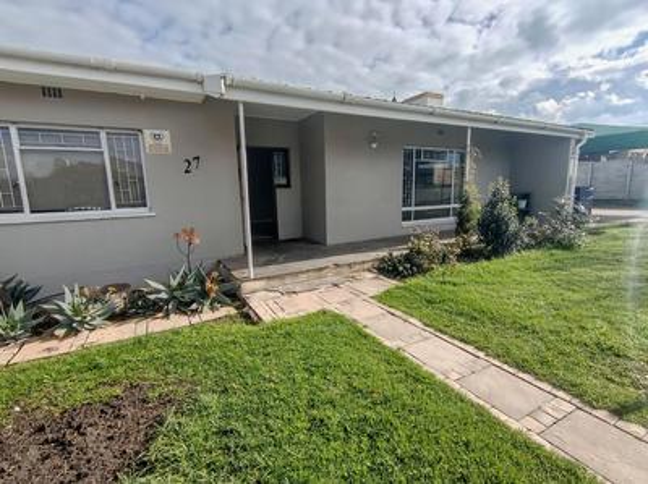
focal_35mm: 17
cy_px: 242
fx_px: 318
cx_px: 324
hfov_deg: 91.1
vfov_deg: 74.6
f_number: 2.2
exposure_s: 1/768
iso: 102
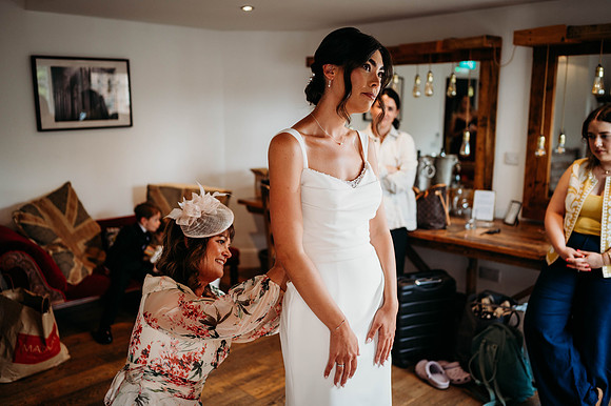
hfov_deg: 54.5
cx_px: 306
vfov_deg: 37.8
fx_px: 594
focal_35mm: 35
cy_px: 203
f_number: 2
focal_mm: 35
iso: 200
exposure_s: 1/200
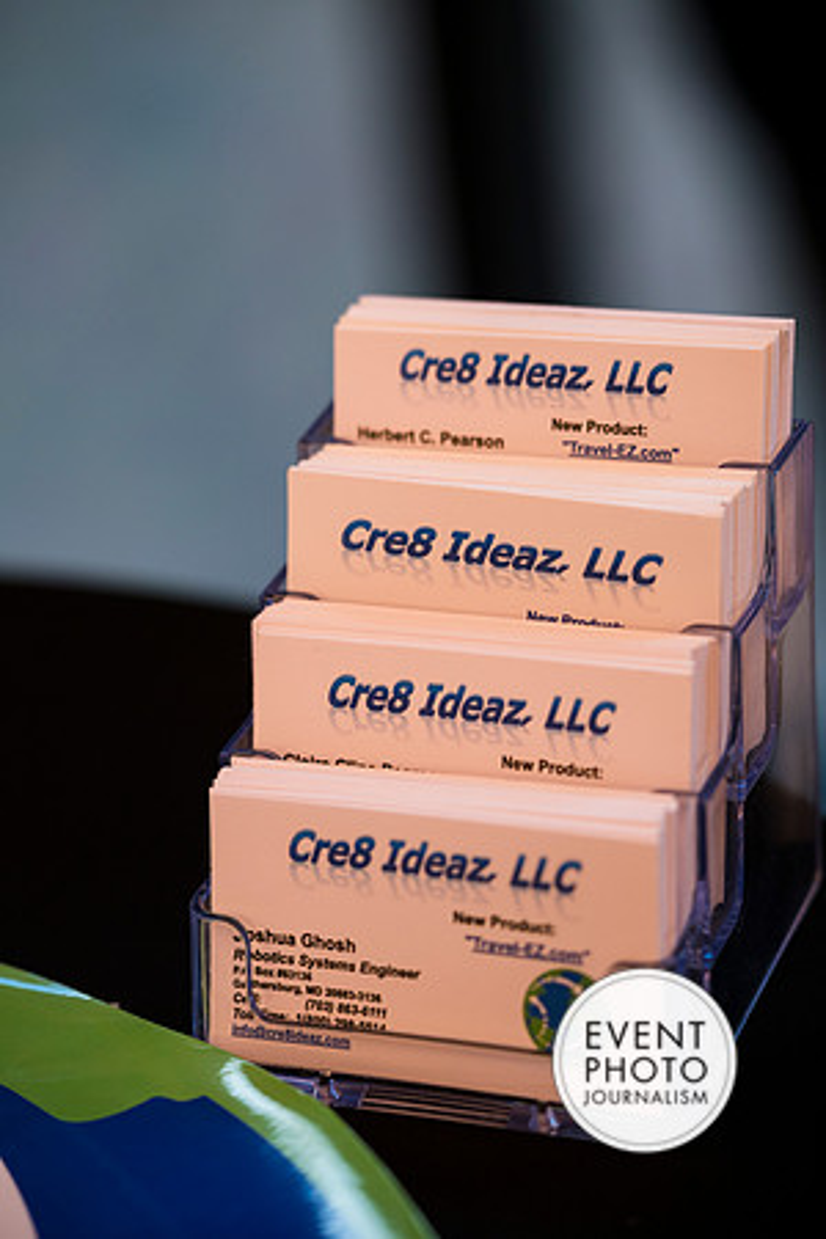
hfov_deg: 11.5
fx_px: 4095
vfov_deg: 17.2
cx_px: 413
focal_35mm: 119
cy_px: 620
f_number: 3.2
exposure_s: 1/200
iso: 320
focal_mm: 119
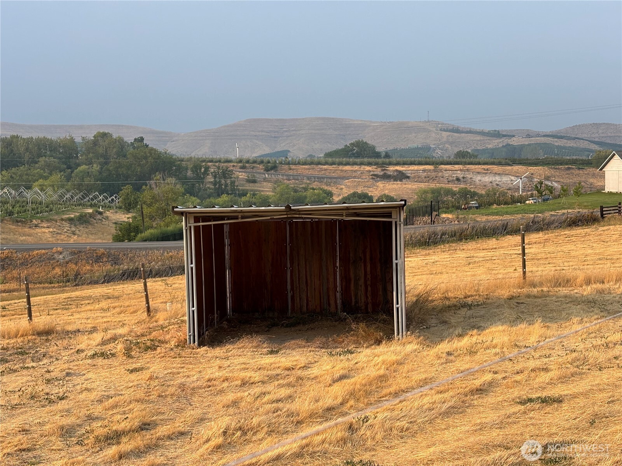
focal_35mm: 52
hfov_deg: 36.8
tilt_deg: -4.1
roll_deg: +0.3
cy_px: 233
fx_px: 934
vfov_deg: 28.0
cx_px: 311
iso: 32
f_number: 1.6
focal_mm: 5.96
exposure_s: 1/1070
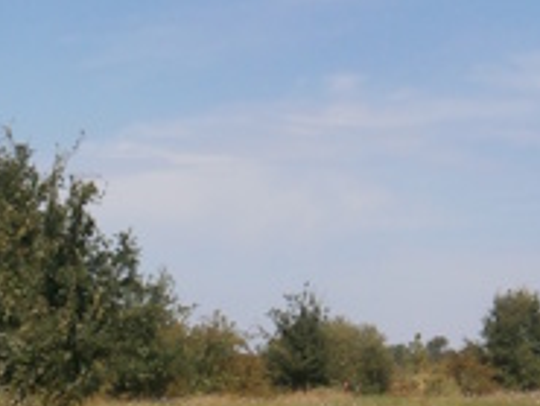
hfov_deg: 13.9
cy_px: 504
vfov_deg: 10.4
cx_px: 44
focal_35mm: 140
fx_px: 2185
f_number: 3.4
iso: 80
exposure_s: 1/1250
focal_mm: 8.3
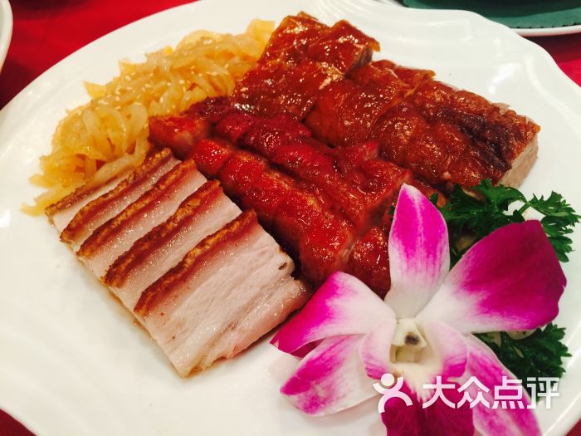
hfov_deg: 61.7
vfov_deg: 48.2
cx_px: 290
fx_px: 487
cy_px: 218
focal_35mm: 29
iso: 64
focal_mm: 4.15
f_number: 2.2
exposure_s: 1/17
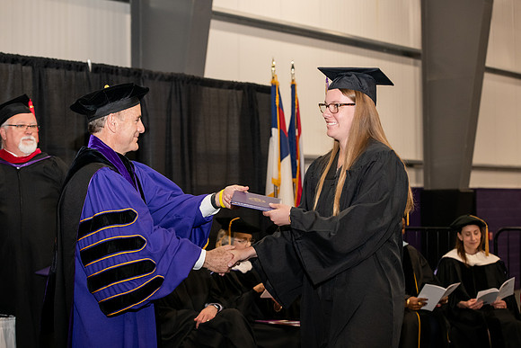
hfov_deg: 28.8
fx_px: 1013
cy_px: 174
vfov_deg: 19.5
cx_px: 260
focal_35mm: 70
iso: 2000
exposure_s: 1/200
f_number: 5
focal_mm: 70
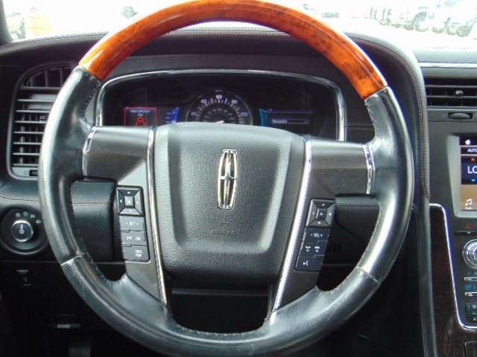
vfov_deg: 36.8
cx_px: 238
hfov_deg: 47.9
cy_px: 178
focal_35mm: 39
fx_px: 537
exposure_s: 1/30
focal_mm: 6.9
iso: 100
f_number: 3.3
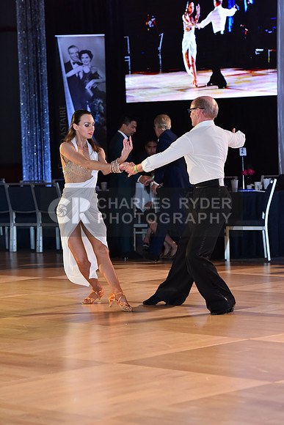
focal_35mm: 120
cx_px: 142
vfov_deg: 17.1
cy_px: 212
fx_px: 1419
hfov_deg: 11.4
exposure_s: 1/250
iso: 2000
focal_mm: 120
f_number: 4.5
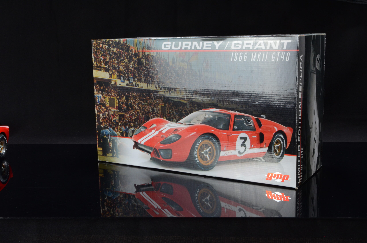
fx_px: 519
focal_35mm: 51
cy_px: 122
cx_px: 184
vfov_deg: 26.4
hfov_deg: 39.0
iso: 1000
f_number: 18
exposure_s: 1/13
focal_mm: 34
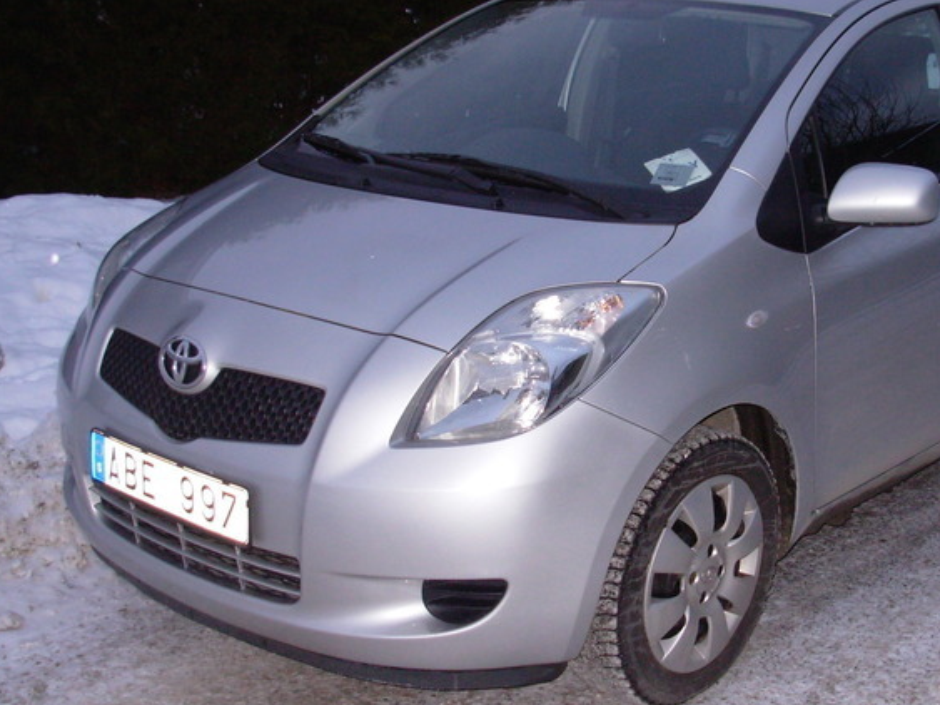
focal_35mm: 54
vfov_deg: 27.0
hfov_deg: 35.2
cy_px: 339
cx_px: 621
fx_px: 1466
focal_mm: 6.3
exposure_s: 1/67.8
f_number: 2.9
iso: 106
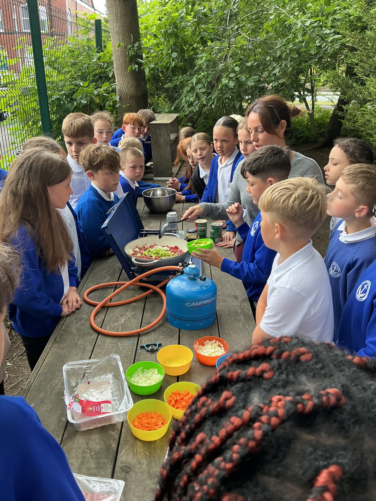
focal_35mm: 29
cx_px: 188
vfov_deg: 61.7
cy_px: 250
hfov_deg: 48.2
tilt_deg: -23.7
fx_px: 420
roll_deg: -1.5
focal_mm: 3
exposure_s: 1/120
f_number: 1.8
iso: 50
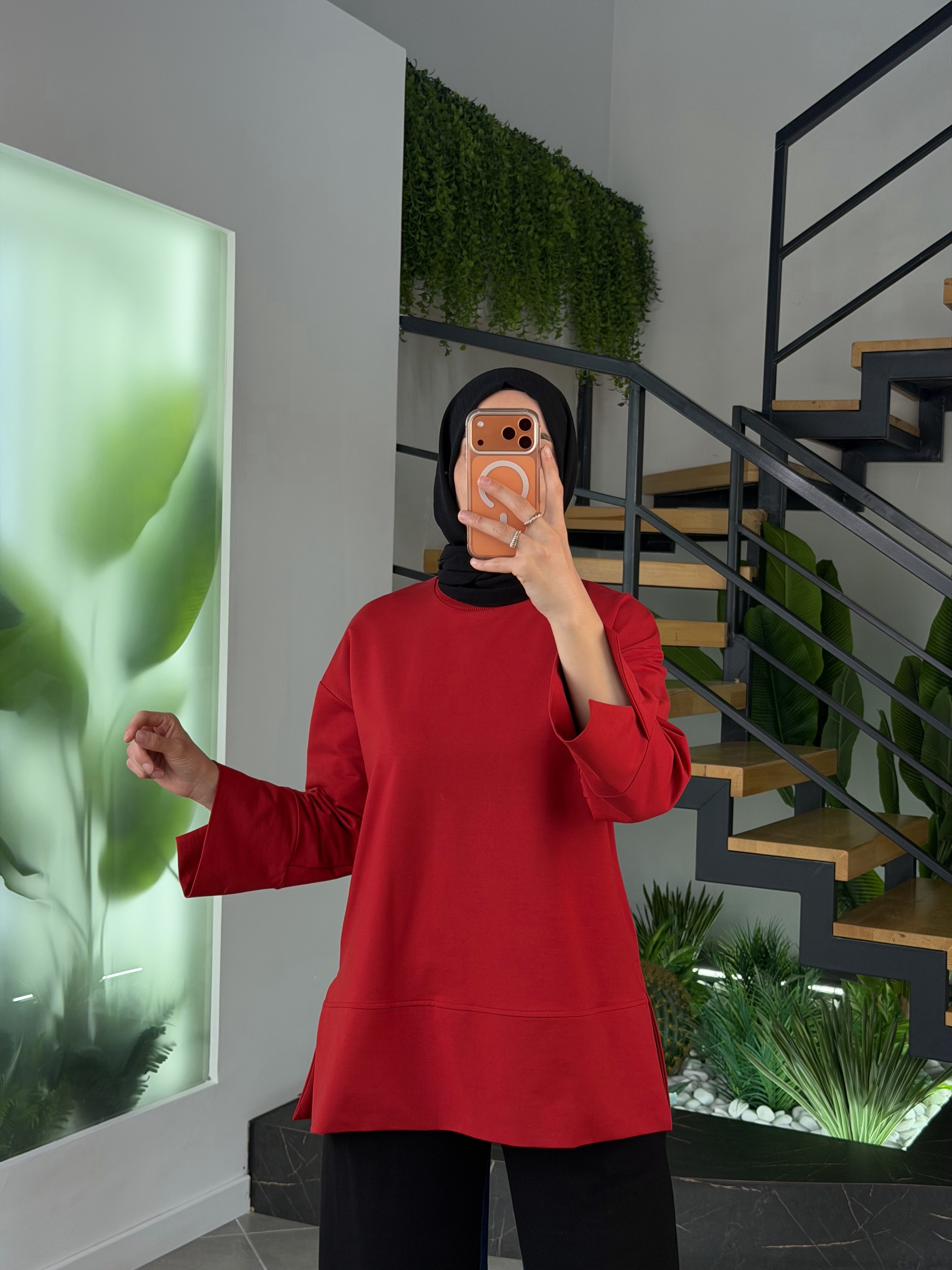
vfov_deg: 39.7
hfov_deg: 30.3
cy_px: 635
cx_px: 476
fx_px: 1760
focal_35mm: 48
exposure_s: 1/188
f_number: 1.78
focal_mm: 6.76
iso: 64
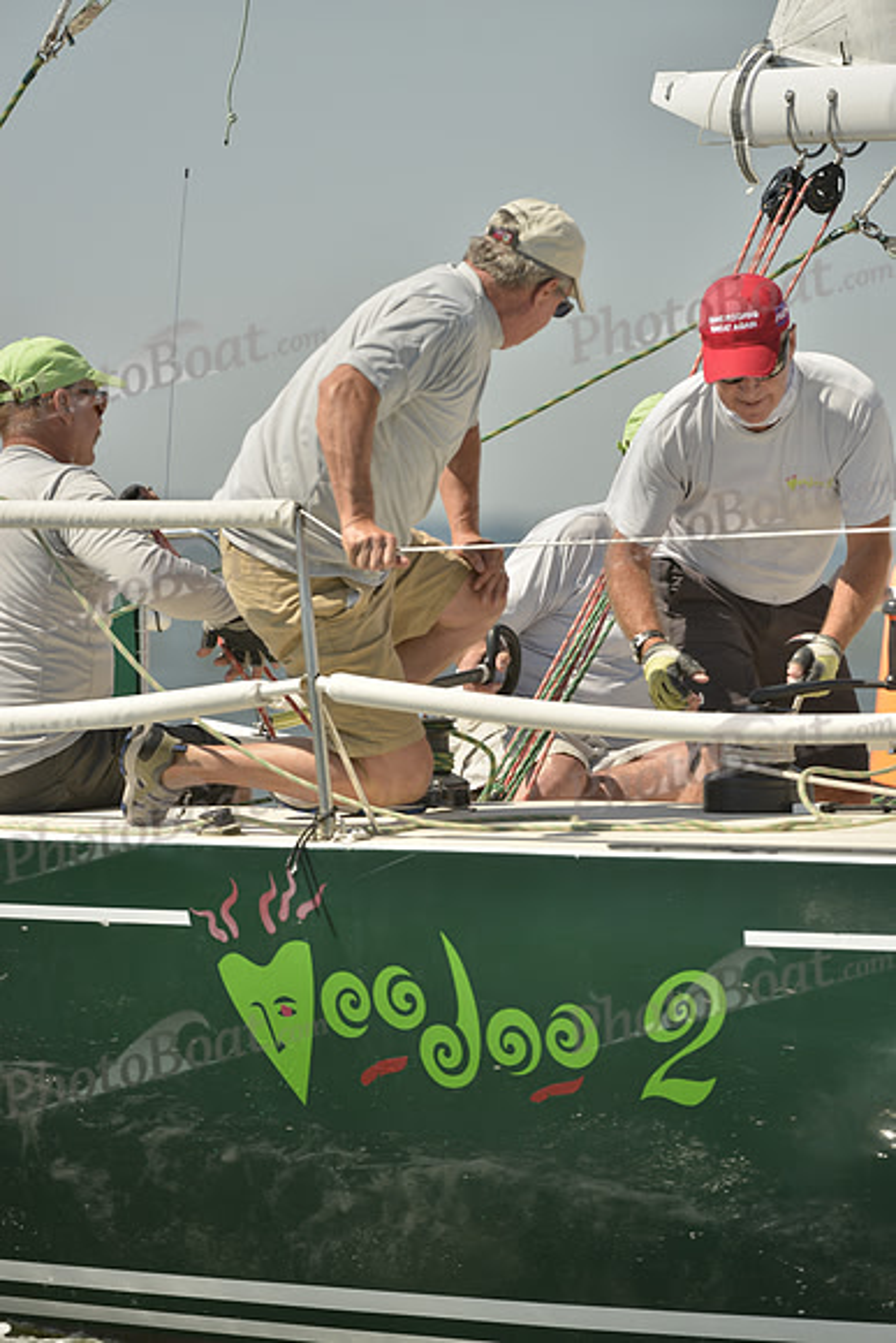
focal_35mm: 380
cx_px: 448
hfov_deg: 3.6
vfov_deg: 5.4
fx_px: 14177
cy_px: 672
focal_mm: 380
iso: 200
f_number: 6.3
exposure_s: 1/1000
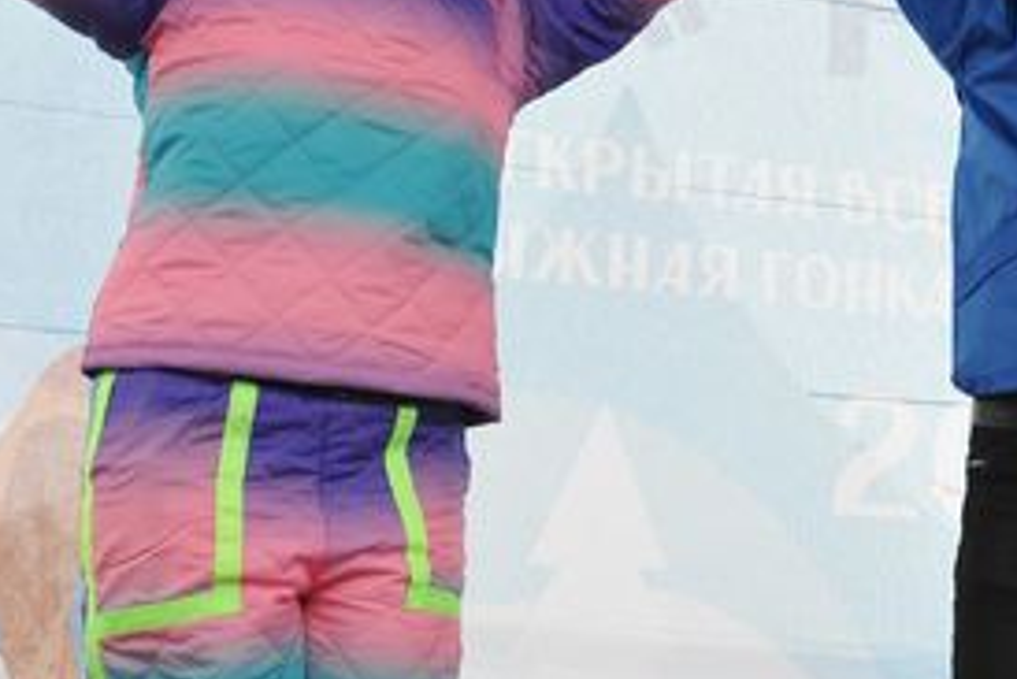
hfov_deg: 24.4
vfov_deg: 17.7
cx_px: 1143
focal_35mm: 77
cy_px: 388
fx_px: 2176
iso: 640
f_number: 6.3
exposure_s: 1/400
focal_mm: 24
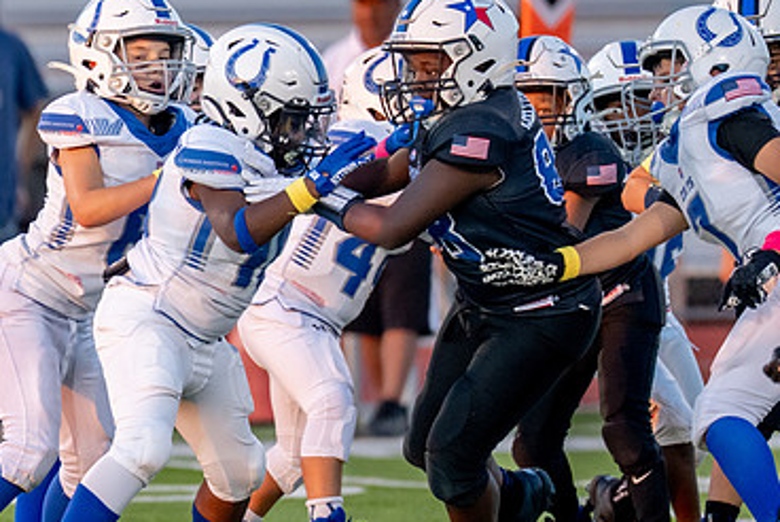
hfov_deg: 3.1
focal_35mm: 666
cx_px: 14
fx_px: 14441
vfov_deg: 2.1
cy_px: 263
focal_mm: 200
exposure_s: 1/1250
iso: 1000
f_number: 2.8
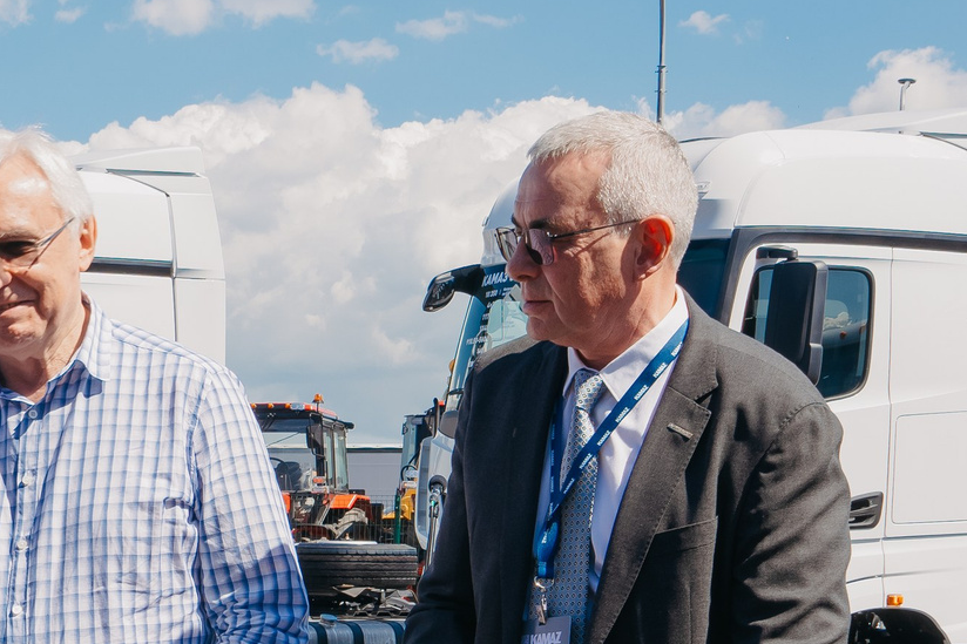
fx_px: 2336
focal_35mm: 87
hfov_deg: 22.8
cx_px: 102
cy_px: 756
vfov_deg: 15.2
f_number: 13
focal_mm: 28
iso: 160
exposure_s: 1/125
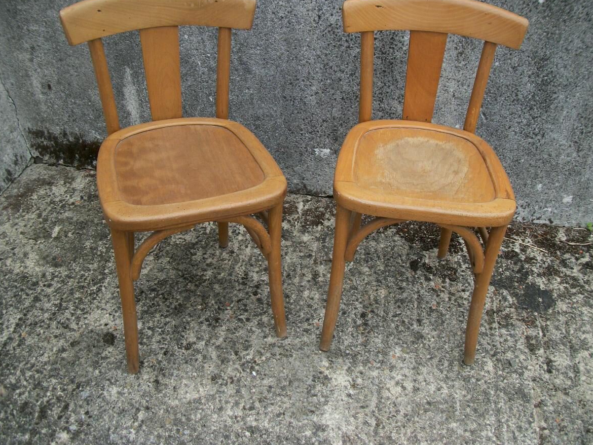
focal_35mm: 35
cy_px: 205
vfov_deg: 40.7
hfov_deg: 52.6
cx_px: 295
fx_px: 600
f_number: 2.9
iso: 80
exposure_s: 1/250
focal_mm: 5.7
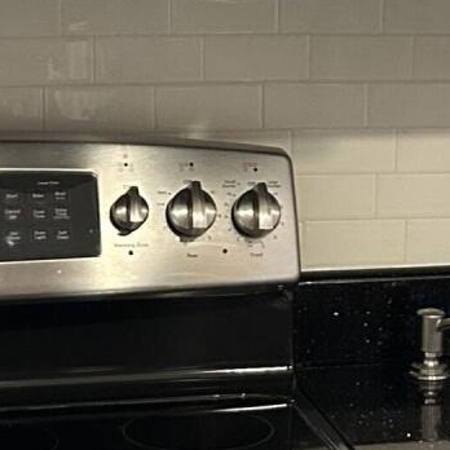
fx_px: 1941
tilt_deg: -9.6
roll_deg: -0.8
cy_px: 159
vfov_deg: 13.2
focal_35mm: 132
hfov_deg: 13.2
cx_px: 317
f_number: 1.5
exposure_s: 1/60
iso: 320
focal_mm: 5.7
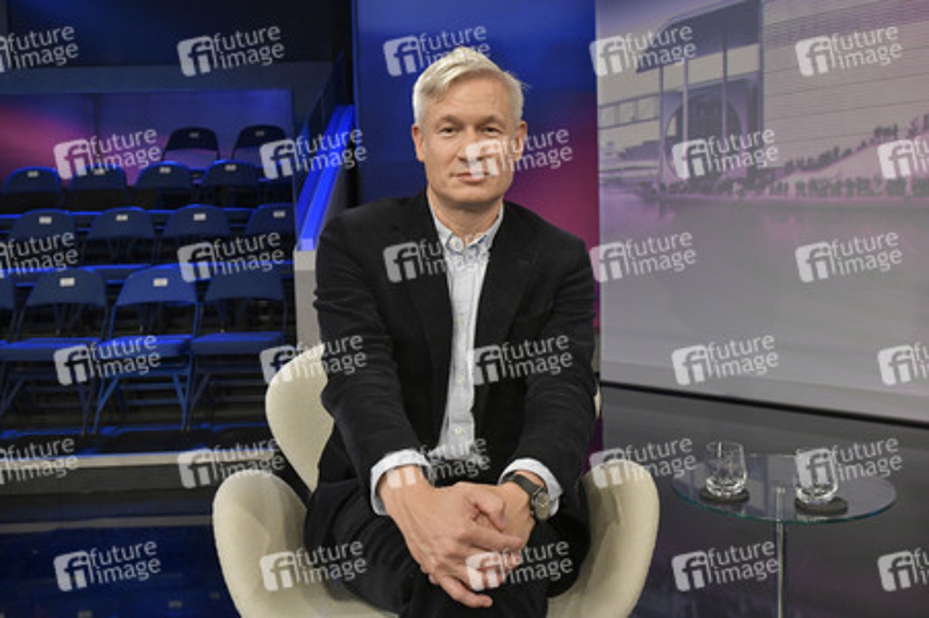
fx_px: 825
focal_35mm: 32
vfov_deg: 41.1
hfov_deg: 58.8
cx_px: 464
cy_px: 309
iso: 2500
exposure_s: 1/200
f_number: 6.3
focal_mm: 32
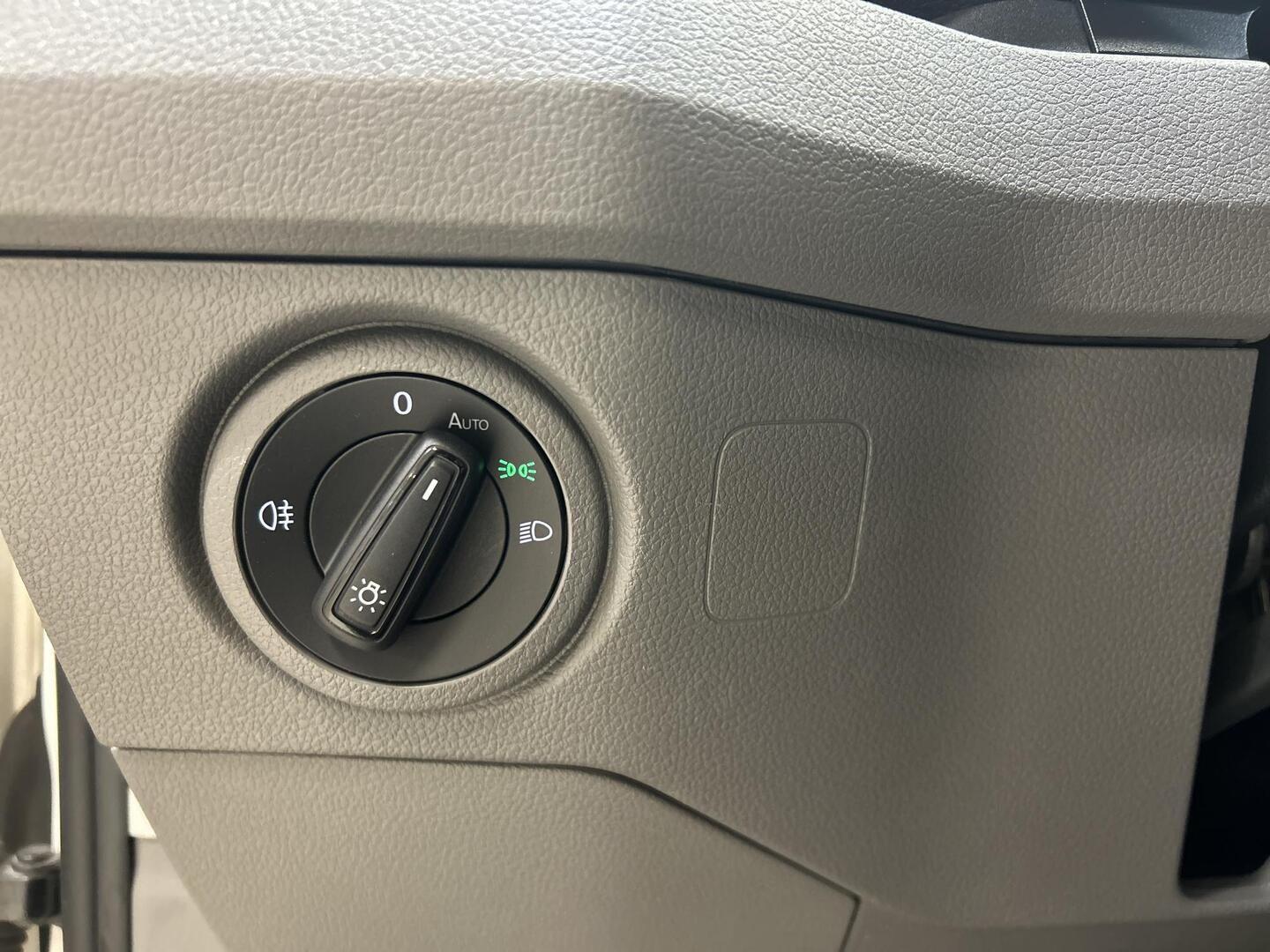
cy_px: 476
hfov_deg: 67.3
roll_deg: -0.5
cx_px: 635
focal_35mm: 26
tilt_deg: -3.0
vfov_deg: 53.1
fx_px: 954
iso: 500
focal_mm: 5.7
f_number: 1.5
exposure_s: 1/50
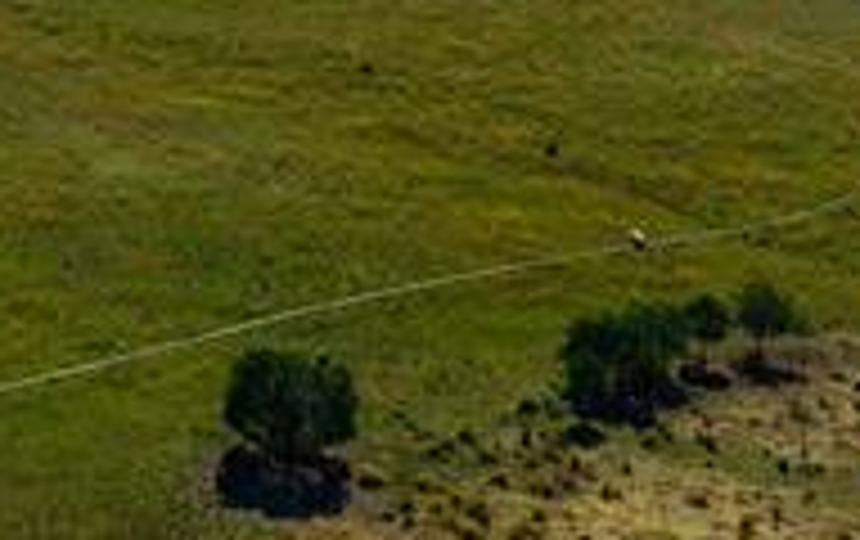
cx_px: 131
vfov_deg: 9.5
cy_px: -148
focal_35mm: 136
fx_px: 3192
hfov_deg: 15.2
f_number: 2.8
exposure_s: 1/160
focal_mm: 12.29
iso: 150
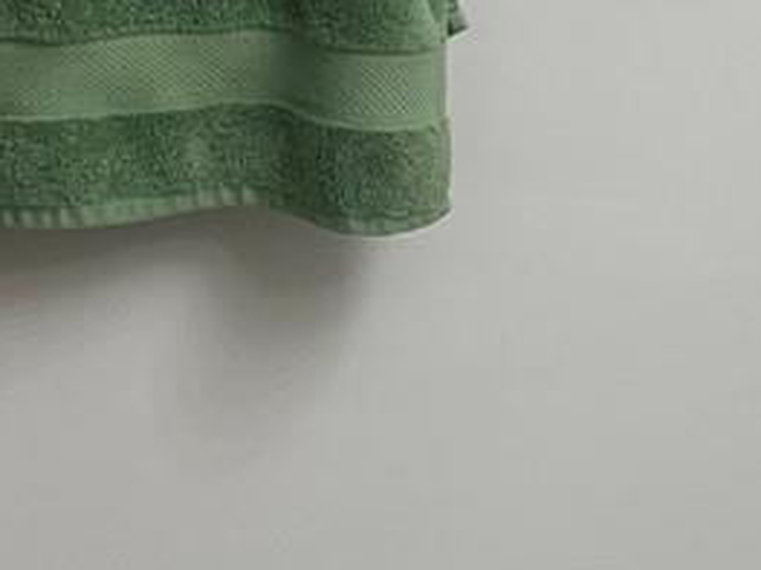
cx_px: 1288
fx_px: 3472
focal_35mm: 158
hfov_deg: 11.7
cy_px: -165
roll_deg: -2.4
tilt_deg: -10.6
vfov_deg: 9.2
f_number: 1.6
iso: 40
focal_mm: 4.2
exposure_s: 1/120
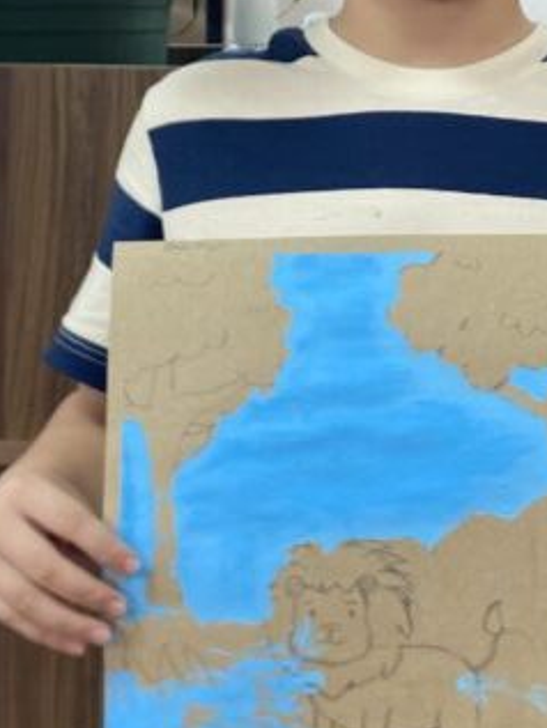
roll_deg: -1.4
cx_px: 400
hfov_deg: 17.9
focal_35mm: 82
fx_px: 1727
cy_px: 101
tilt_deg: -2.0
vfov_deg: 23.3
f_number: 1.8
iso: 100
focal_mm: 4.25
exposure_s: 1/50
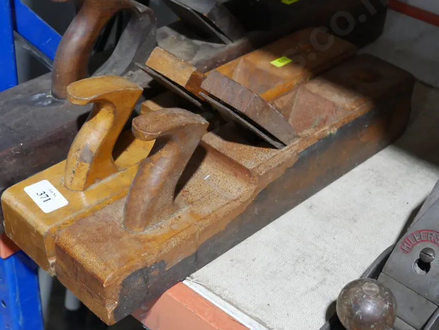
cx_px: 190
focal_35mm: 60
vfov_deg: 24.4
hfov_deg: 32.1
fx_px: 761
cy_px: 137
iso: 1600
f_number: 5.3
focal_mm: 25
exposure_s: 1/60
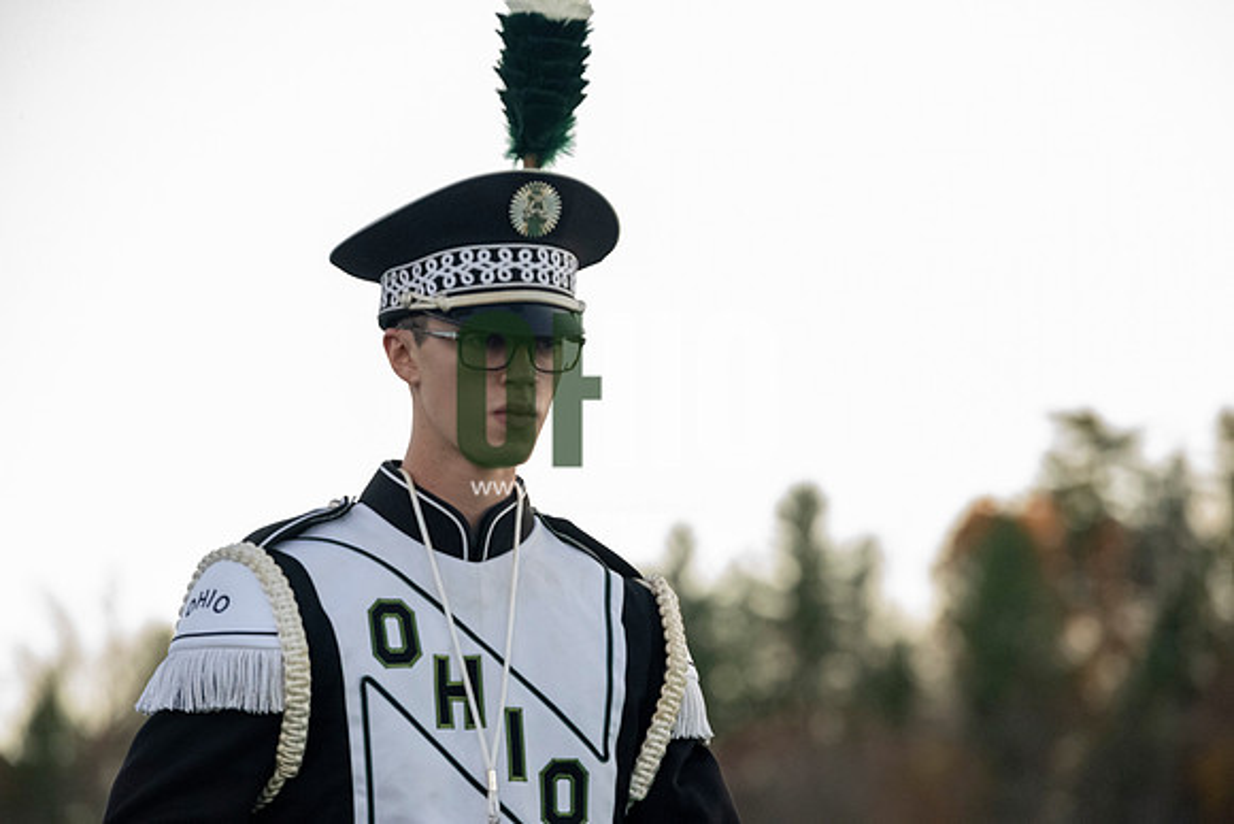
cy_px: 412
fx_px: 6171
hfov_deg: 11.4
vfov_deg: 7.6
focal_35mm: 180
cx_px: 617
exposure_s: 1/2500
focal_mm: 180
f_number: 4.5
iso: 5000
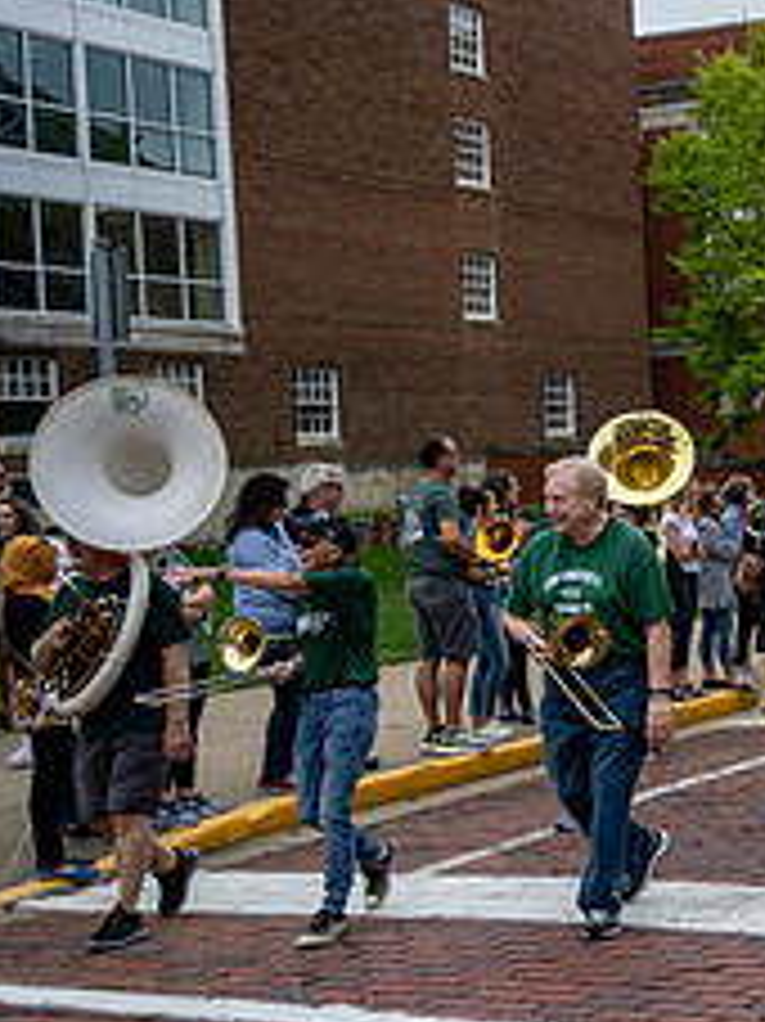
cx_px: 1143
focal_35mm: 59
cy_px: 506
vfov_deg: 32.7
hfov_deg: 21.0
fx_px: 1740
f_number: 4
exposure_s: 1/1600
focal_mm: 24
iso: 640
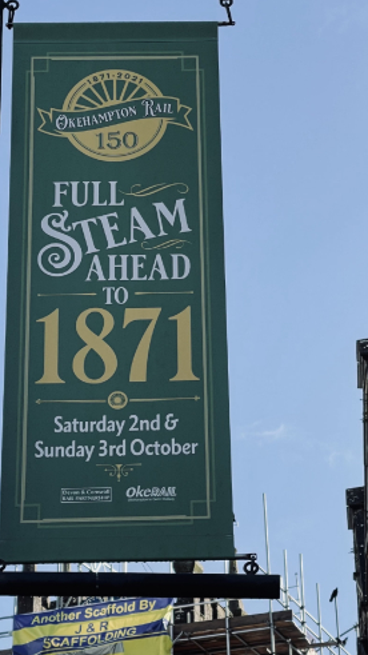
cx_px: 129
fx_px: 1232
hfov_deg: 17.0
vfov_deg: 29.8
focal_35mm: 71
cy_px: 324
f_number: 2.2
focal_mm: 7.5
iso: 20
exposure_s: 1/677
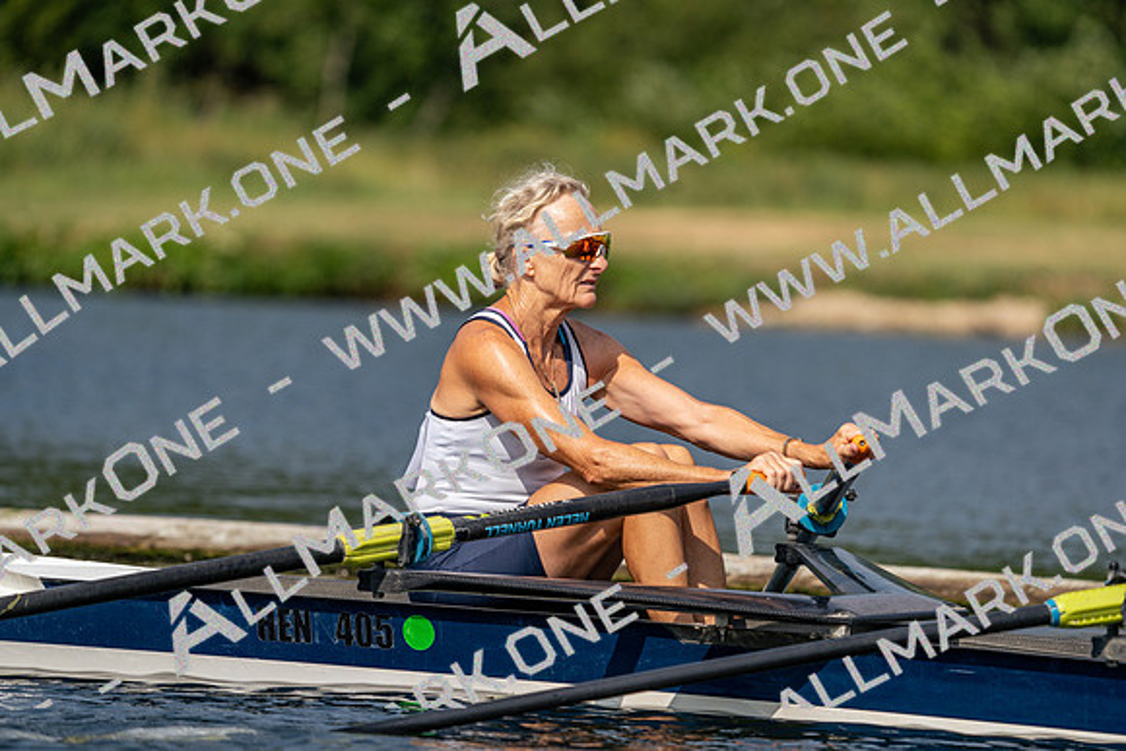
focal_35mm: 388
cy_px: 376
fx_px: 12138
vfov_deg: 3.5
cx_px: 563
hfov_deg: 5.3
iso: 160
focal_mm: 388
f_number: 6.3
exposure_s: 1/1600
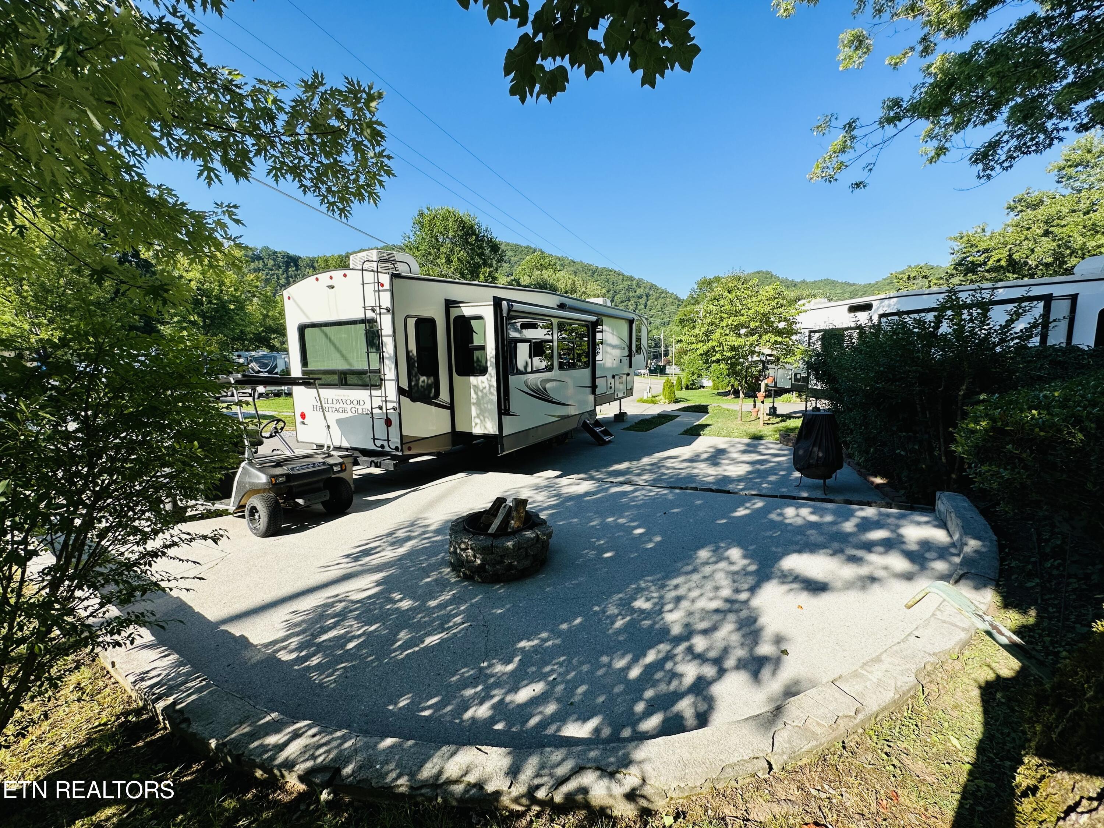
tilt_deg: -7.8
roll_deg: -0.2
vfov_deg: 85.7
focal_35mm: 14
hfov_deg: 102.1
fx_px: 446
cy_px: 414
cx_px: 552
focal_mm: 2.22
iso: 40
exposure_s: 1/947
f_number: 2.2
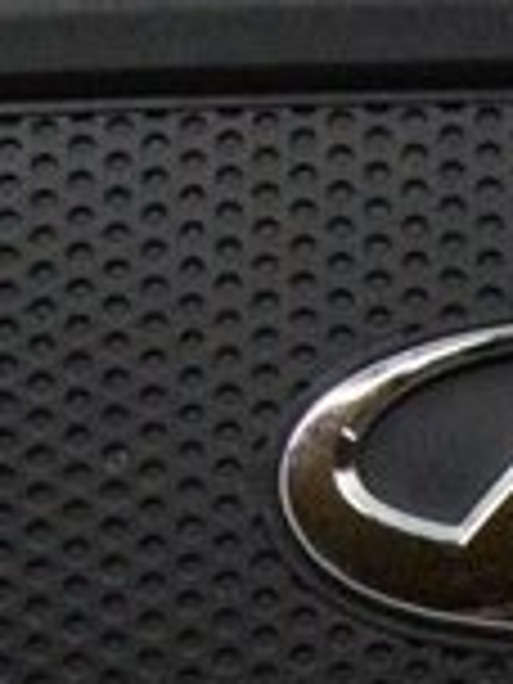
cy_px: 668
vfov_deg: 7.5
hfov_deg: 5.6
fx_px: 5182
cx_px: 567
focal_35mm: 262
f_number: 4
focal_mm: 27
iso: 6400
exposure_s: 1/1000
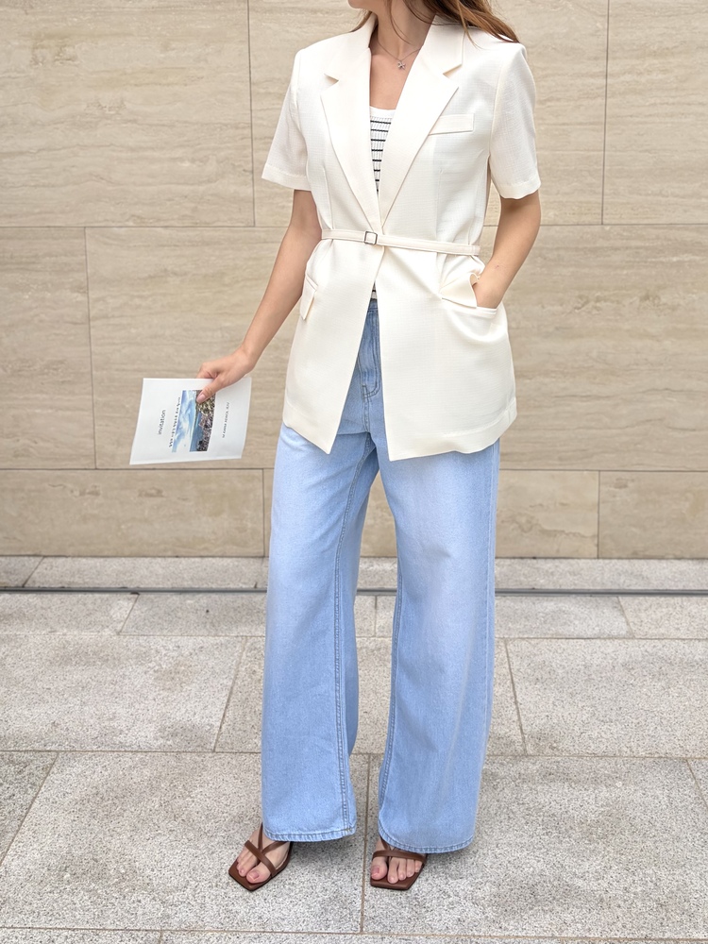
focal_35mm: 26
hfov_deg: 53.1
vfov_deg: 67.3
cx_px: 354
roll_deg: +0.2
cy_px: 472
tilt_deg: -10.8
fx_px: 709
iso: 50
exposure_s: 1/629
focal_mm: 5.96
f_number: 1.6
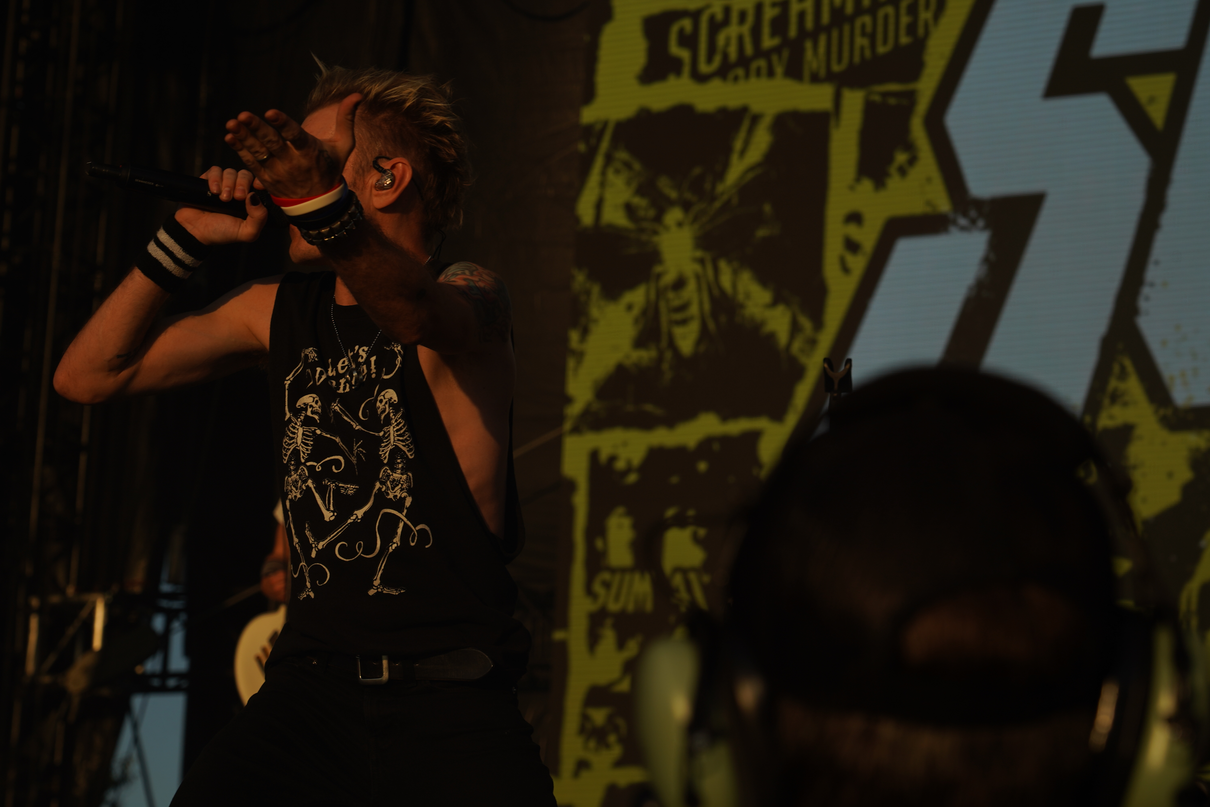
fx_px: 3529
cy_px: 404
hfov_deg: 19.5
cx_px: 605
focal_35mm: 105
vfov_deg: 13.0
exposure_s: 1/640
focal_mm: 105
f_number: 8
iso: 100
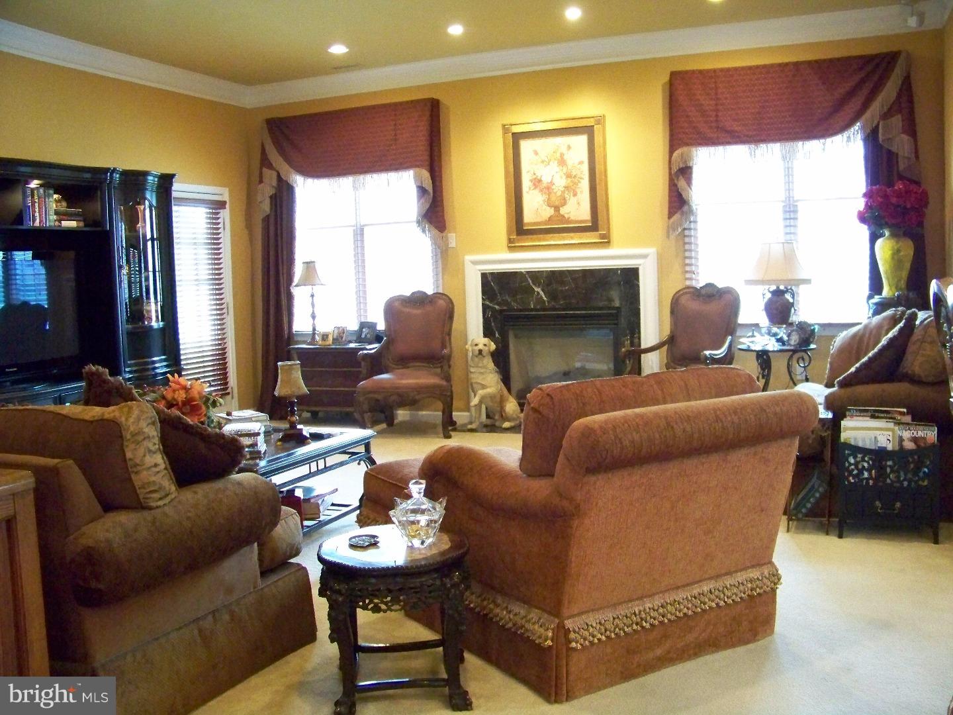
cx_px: 476
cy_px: 358
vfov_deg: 42.9
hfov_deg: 55.4
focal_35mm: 33
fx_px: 909
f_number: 2.8
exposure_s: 1/30
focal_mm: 5.85
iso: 800
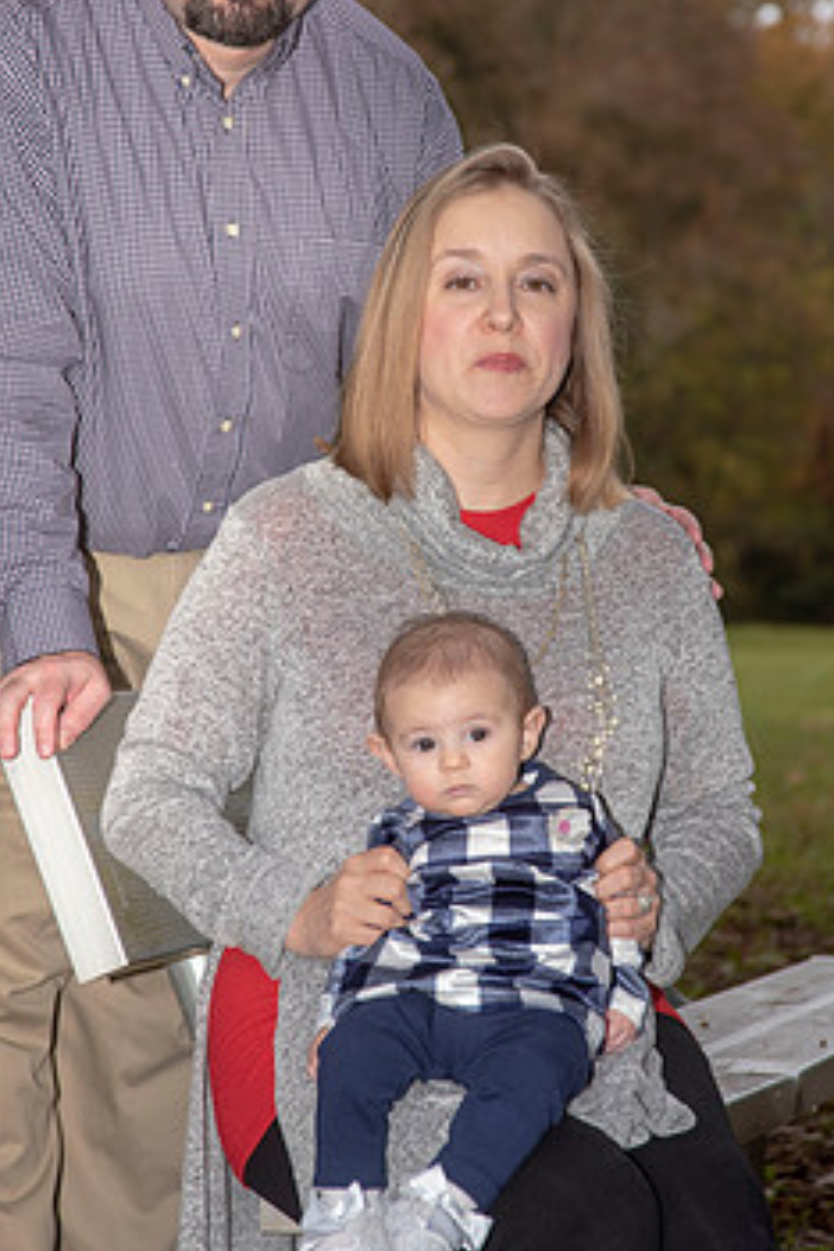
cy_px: 549
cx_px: 449
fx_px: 3787
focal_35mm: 109
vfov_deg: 18.7
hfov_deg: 12.6
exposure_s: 1/250
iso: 160
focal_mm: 85
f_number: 5.6
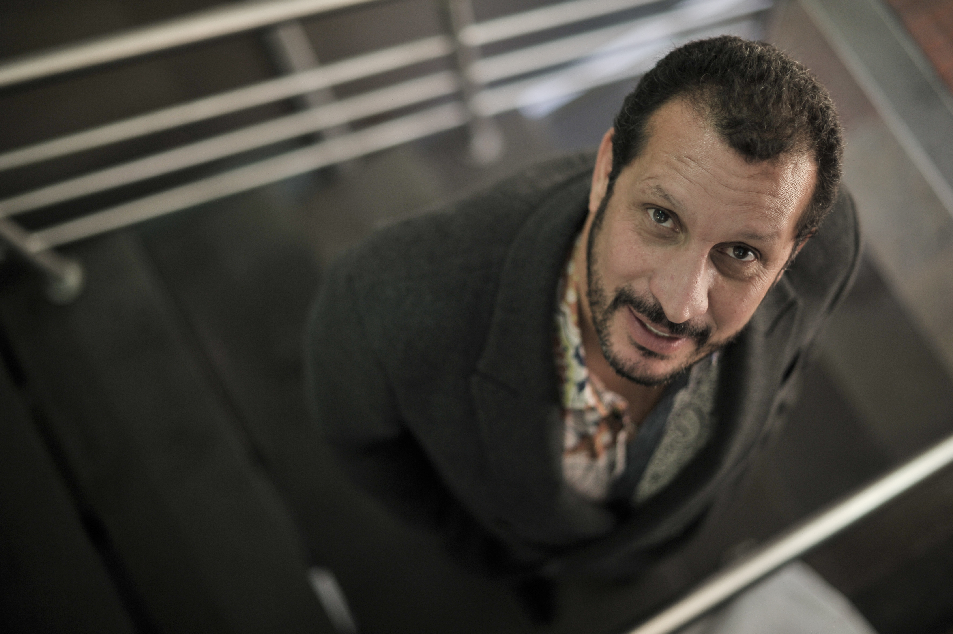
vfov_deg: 27.0
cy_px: 317
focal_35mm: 50
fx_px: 1323
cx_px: 476
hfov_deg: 39.6
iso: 800
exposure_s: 1/50
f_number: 1.4
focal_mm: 50
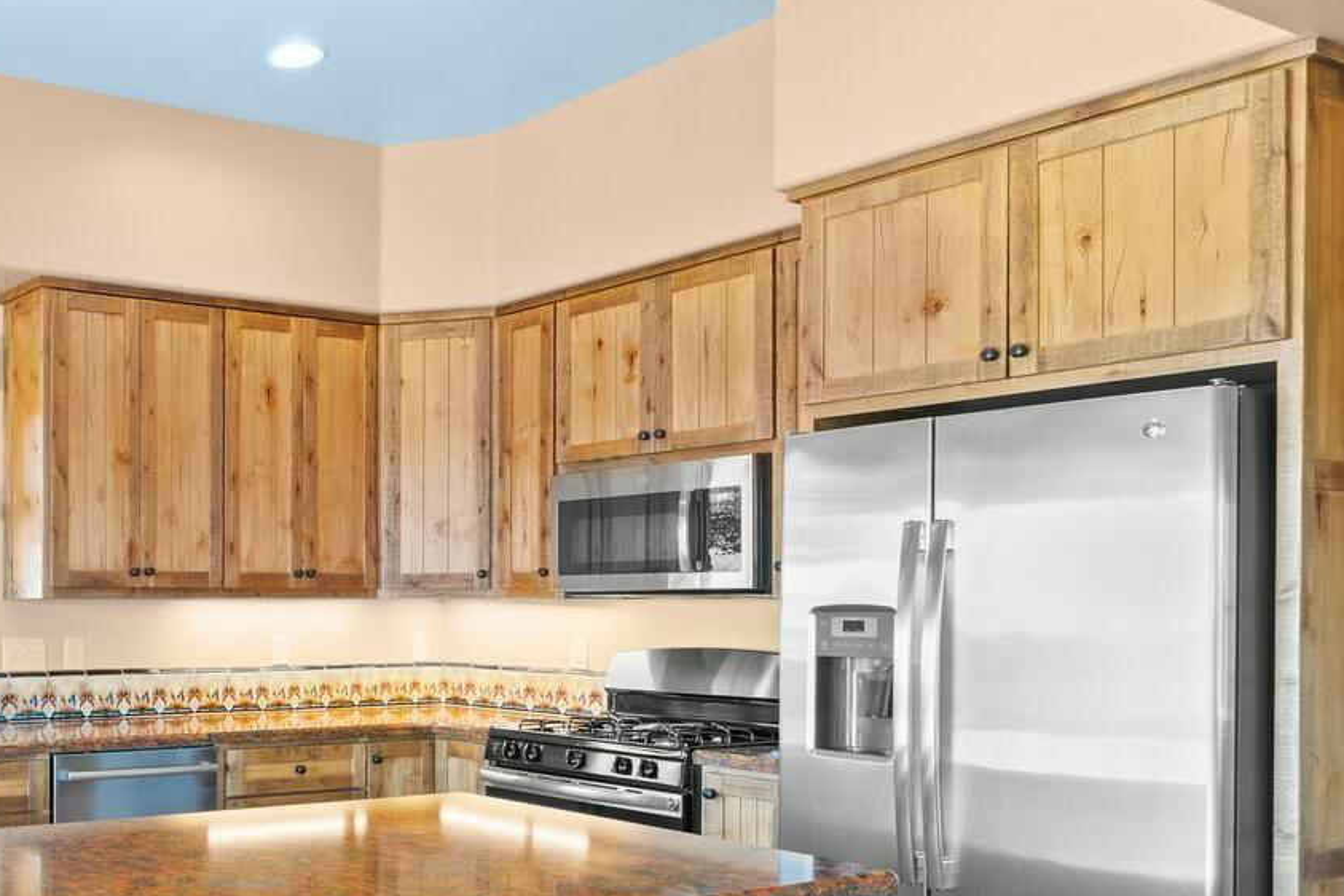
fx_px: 1342
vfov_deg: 36.5
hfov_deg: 45.1
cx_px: 5
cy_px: 610
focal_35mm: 36
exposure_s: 1
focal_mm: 14.8
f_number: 8
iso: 400
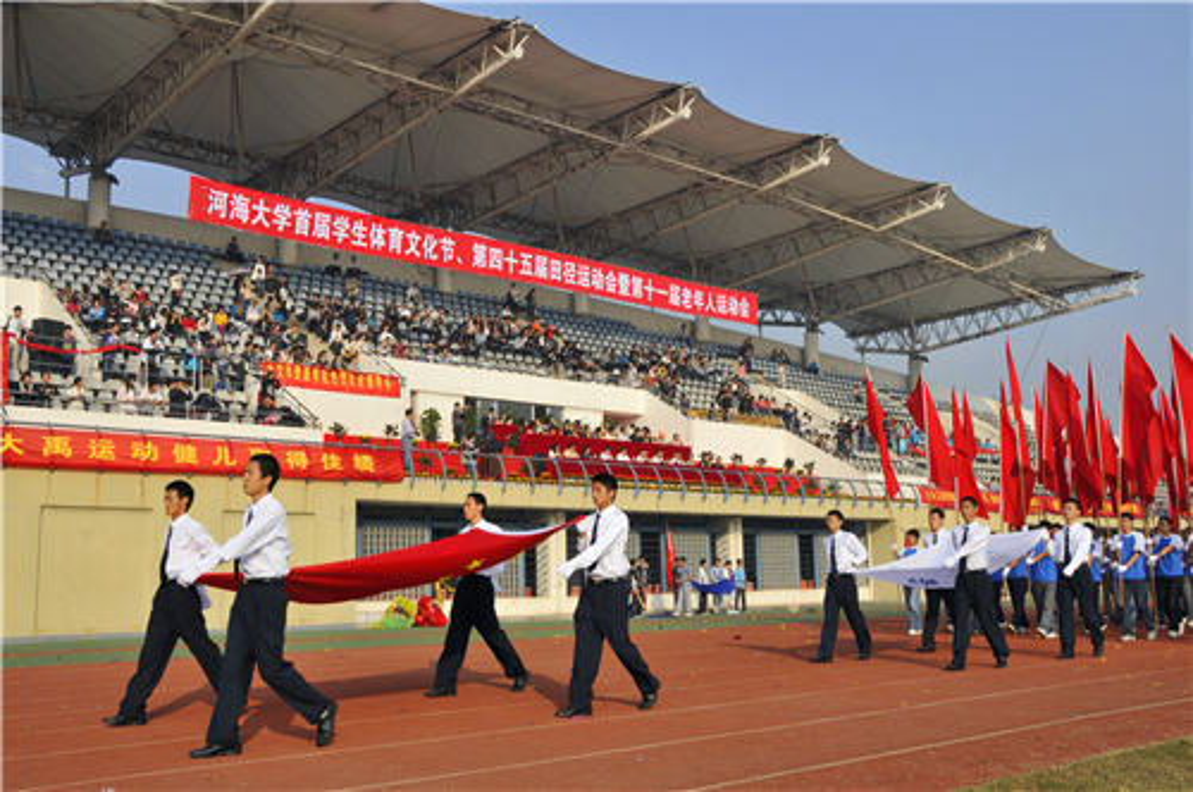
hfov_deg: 53.2
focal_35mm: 36
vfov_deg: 36.8
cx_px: 596
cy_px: 396
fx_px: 1191
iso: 200
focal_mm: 24
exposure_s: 1/200
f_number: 11
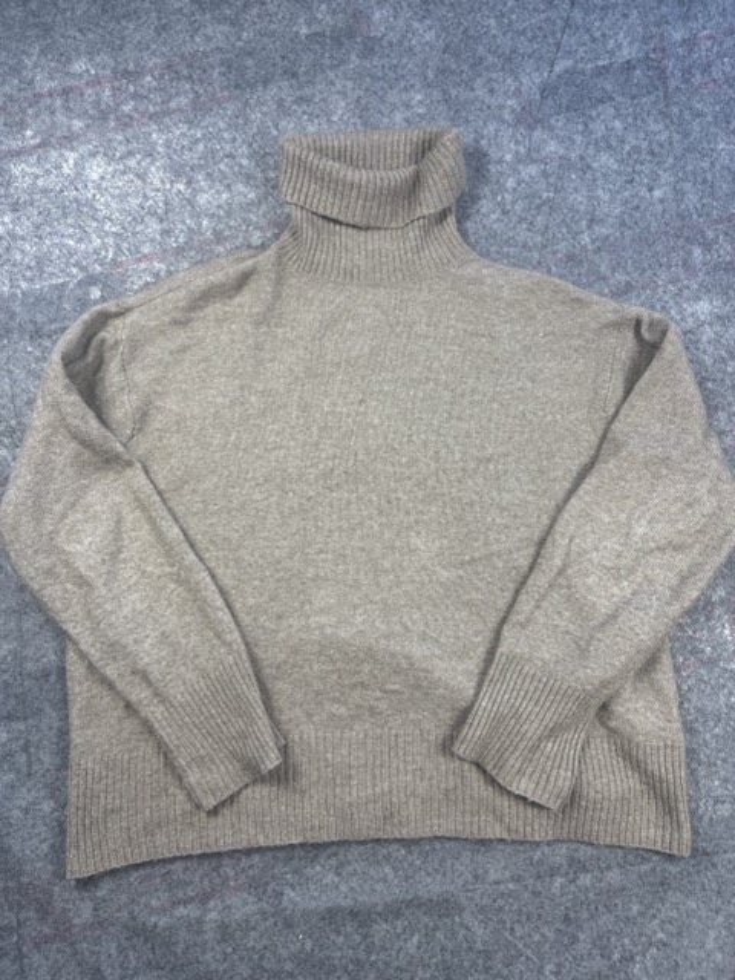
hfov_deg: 56.8
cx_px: 368
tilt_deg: -60.3
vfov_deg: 71.6
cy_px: 490
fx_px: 679
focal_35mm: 24
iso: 64
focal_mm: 6.76
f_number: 1.78
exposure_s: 1/100
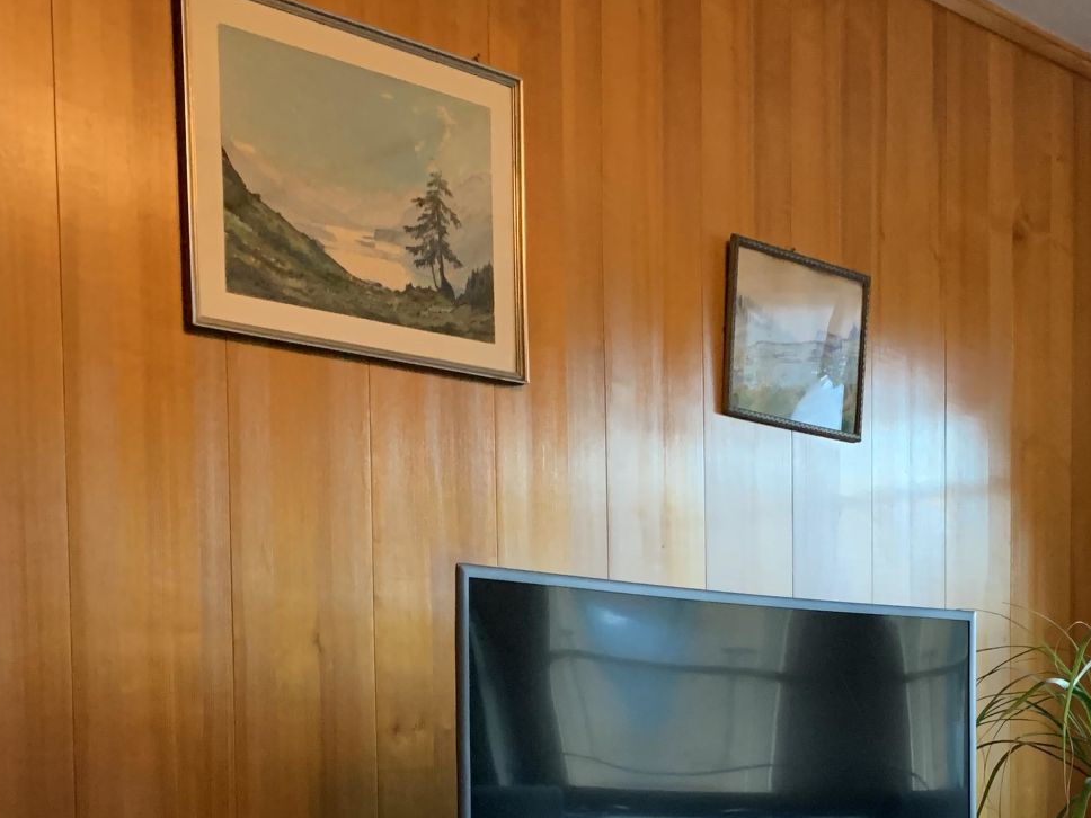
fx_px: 1733
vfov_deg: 25.1
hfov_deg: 33.9
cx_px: 866
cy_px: 845
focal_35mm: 55
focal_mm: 4.25
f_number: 1.8
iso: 400
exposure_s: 1/40
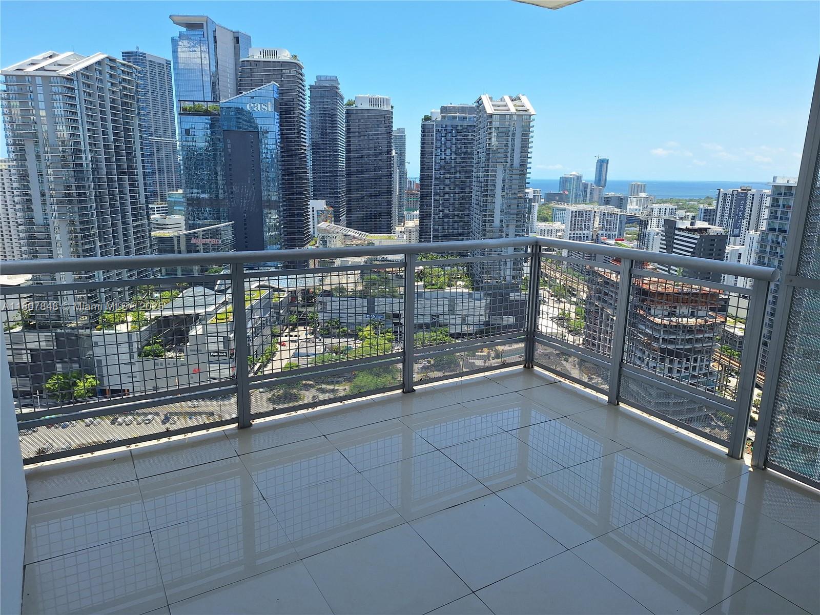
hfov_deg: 73.9
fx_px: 545
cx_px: 410
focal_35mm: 23
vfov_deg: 58.9
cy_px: 308
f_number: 1.8
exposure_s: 1/2381
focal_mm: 5.54
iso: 40
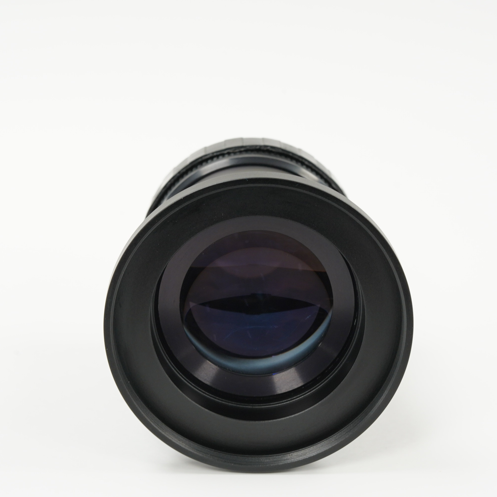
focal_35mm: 116
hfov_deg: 15.0
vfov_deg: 15.0
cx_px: 252
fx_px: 1884
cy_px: 250
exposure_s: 1/10
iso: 1000
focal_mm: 90
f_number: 11
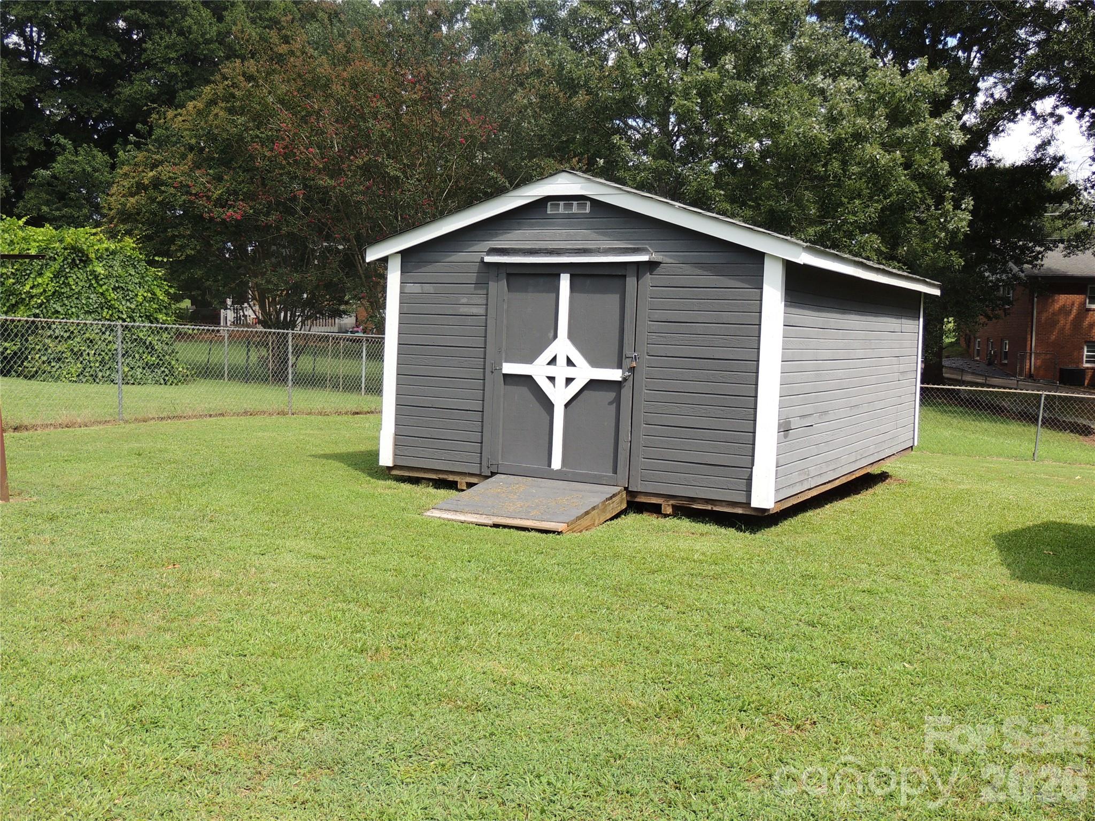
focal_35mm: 35
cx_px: 548
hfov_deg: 52.6
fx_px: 1107
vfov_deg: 40.7
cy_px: 410
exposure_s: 1/640
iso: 100
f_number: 3.3
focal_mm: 6.2
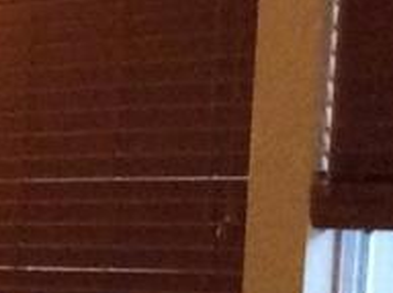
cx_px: -956
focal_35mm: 250
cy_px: 652
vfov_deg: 5.7
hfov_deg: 6.8
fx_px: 2831
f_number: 2.4
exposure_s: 1/15
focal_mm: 3.3
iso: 320
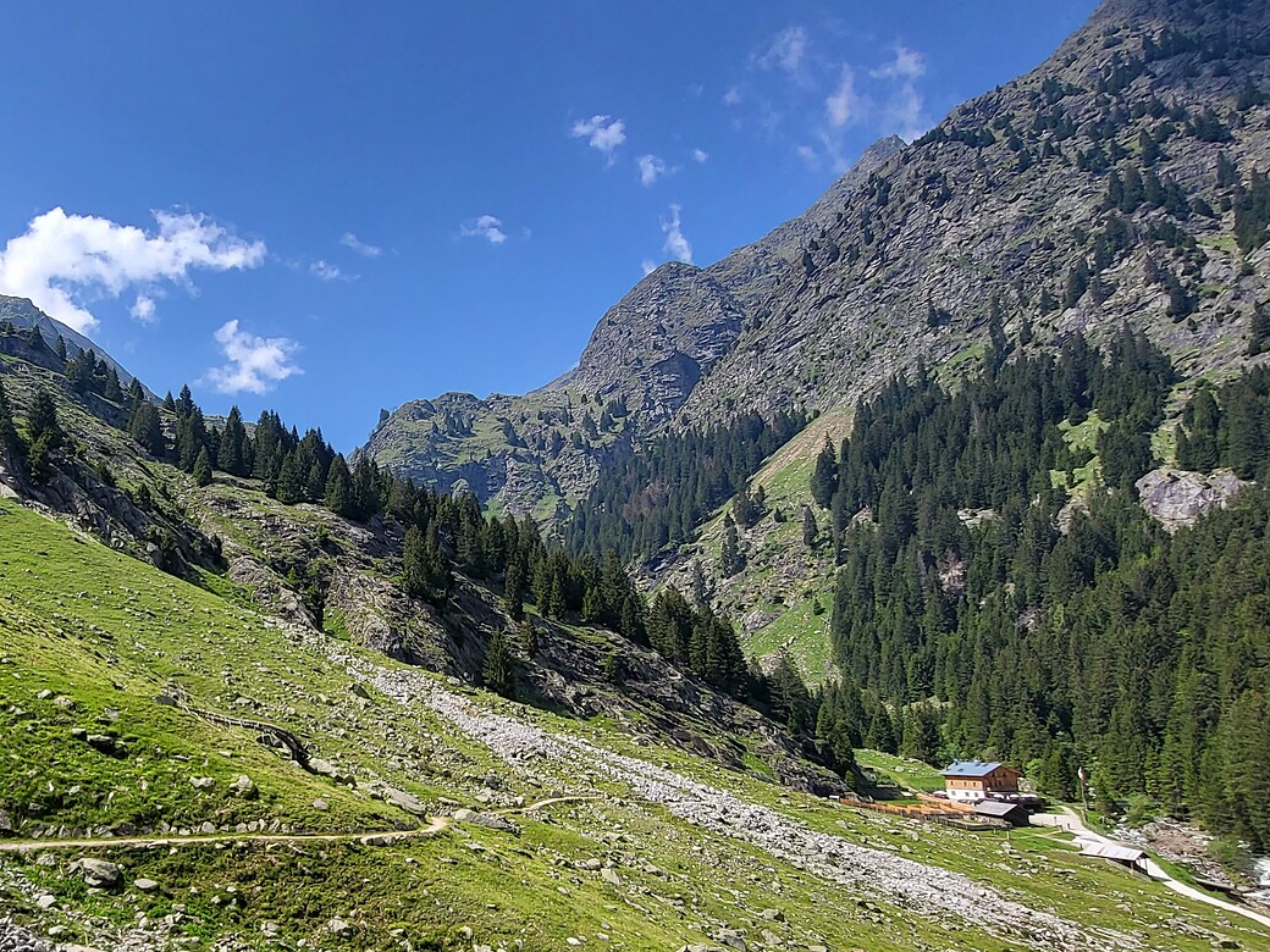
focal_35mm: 24
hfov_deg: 67.3
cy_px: 590
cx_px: 325
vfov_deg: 56.2
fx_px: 881
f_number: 2.2
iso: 32
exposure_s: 1/859
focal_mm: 1.74
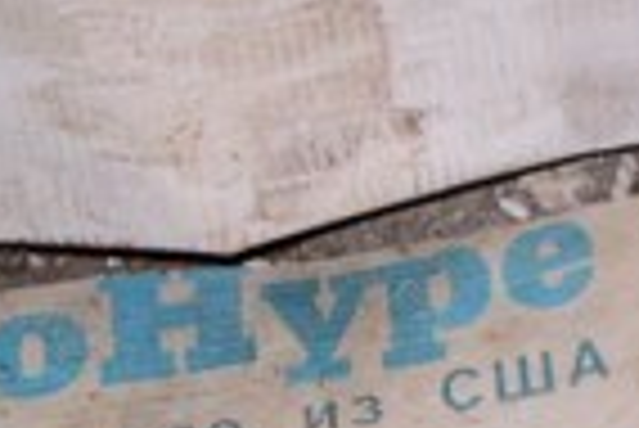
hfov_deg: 6.7
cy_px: -61
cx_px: 2290
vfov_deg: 5.3
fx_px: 4602
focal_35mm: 259
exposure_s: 1/200
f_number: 8
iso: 1600
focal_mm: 24
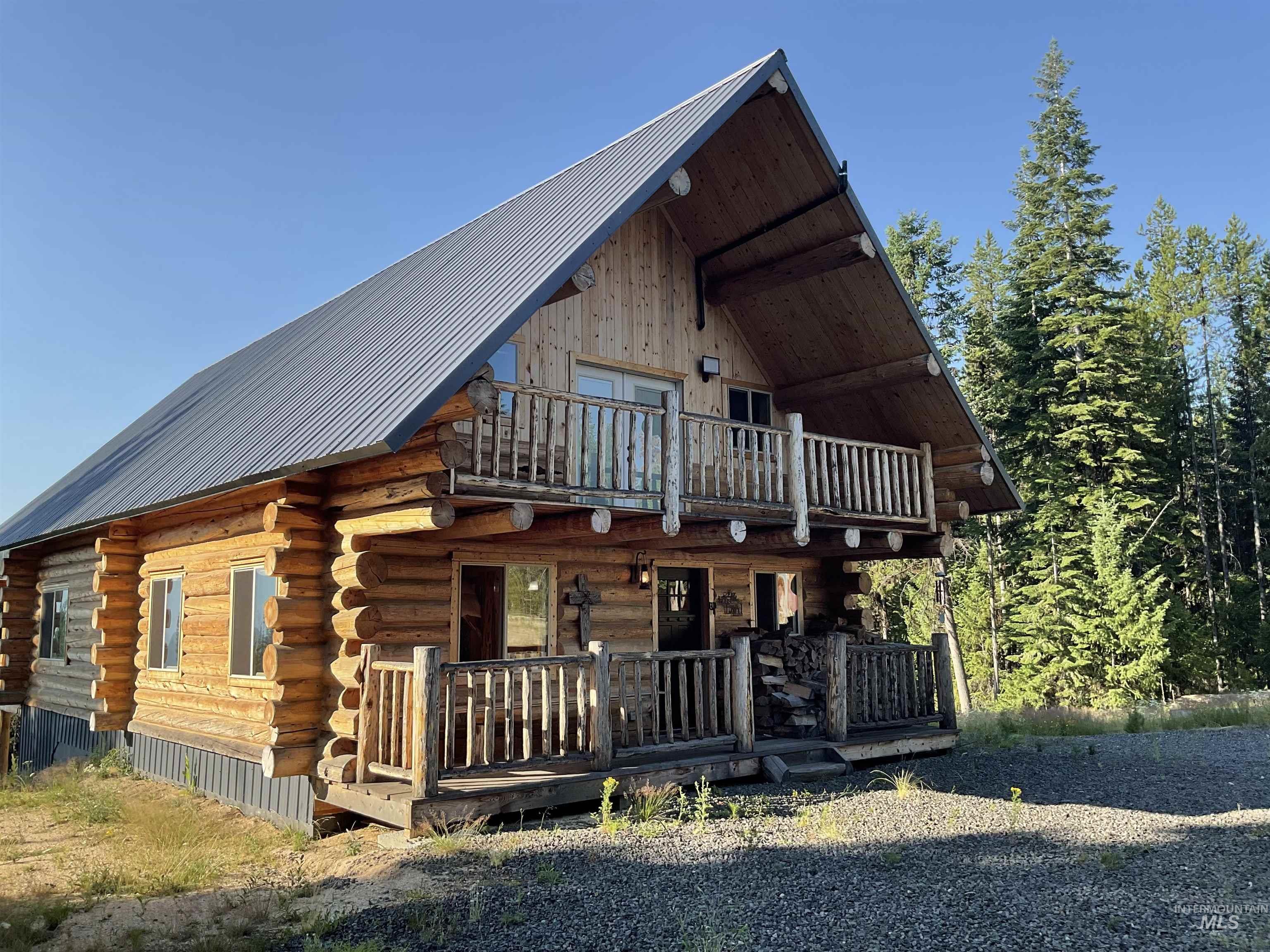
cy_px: 476
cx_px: 635
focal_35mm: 29
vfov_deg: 48.2
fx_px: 1064
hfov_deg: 61.7
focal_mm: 3
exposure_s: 1/642
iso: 16
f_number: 1.8
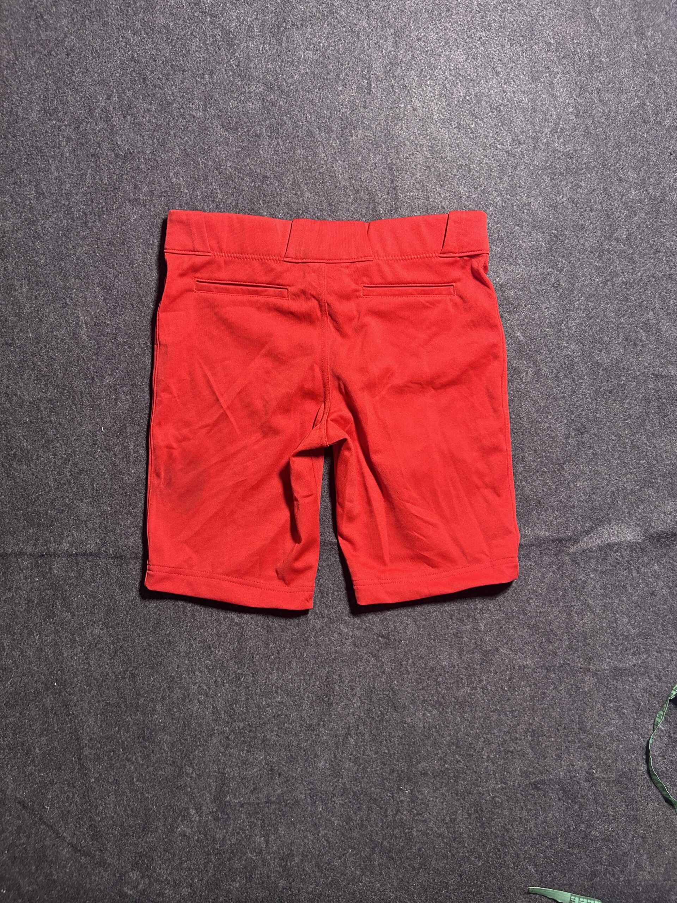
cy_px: 452
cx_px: 338
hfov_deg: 53.1
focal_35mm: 26
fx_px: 678
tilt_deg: -66.5
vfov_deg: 67.3
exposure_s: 1/50
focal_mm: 5.7
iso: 320
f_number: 1.5
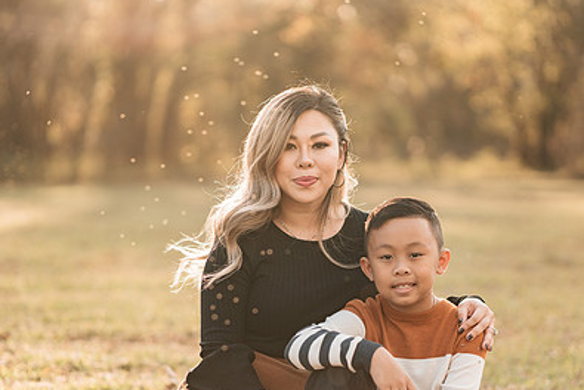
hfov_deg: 16.1
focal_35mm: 127
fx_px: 2062
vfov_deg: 10.8
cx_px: 287
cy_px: 278
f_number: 2
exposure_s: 1/640
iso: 100
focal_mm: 85
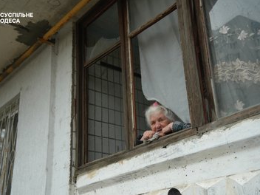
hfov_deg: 40.4
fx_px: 353
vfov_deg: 30.9
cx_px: 125
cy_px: 97
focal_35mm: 47
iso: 2000
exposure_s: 1/250
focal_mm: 43
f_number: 4.5
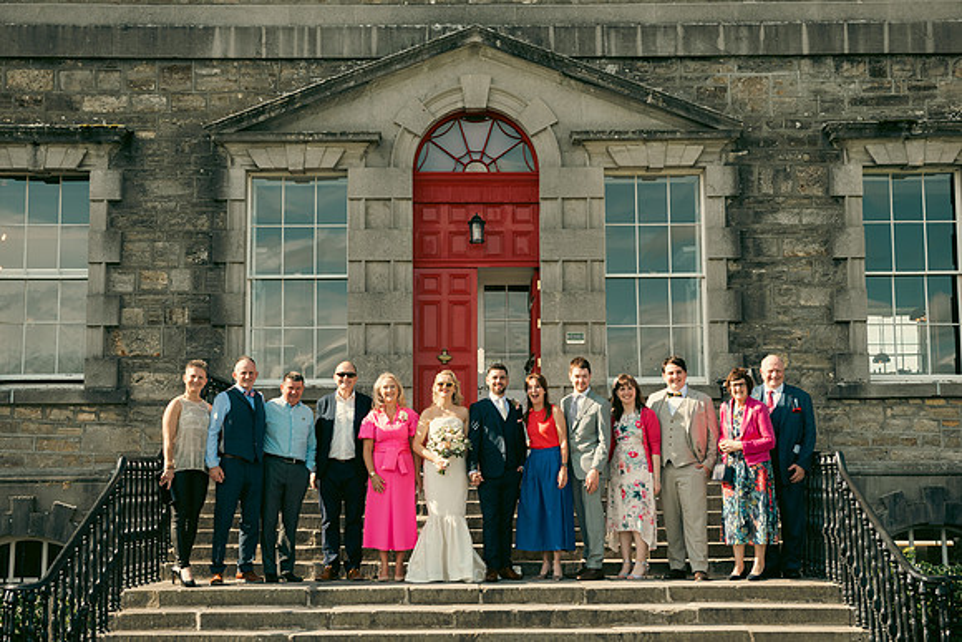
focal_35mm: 52
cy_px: 321
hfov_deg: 38.2
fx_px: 1390
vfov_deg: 26.0
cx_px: 481
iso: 160
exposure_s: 1/400
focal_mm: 52
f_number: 5.6
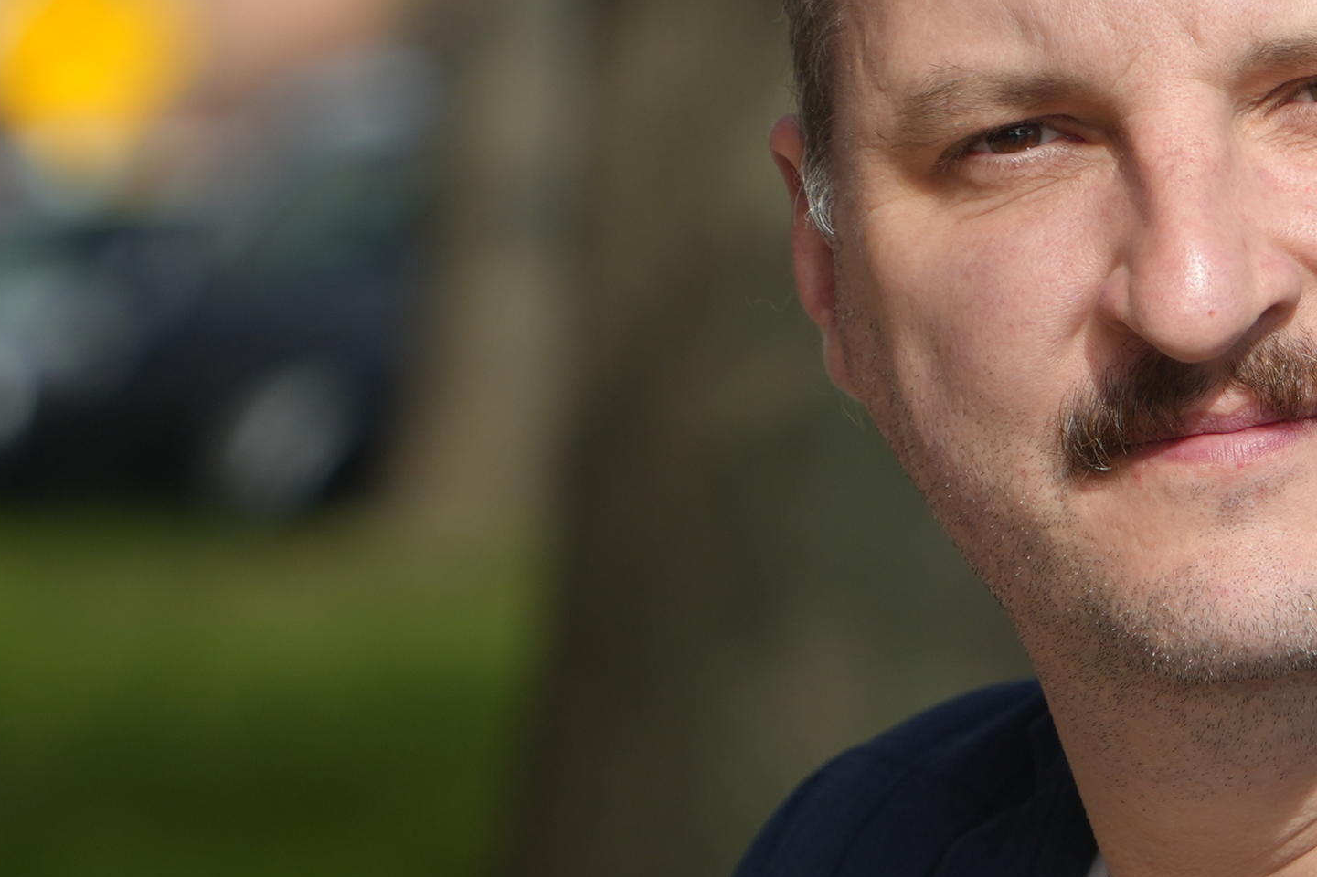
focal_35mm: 479
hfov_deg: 4.3
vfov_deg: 2.9
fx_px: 17518
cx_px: 1233
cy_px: 576
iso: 200
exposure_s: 1/160
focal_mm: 138
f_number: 5
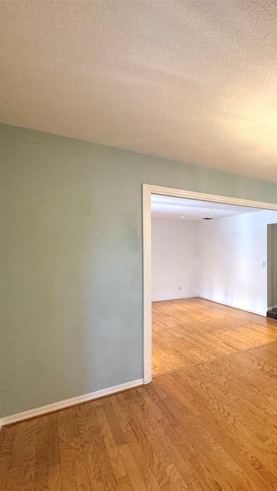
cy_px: 253
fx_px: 274
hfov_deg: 39.6
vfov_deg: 83.8
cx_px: 327
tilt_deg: -1.0
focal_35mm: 21
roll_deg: -0.1
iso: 200
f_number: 2.2
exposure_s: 1/120
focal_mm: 2.22
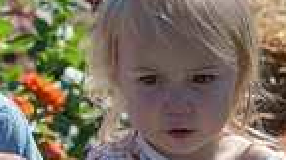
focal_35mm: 357
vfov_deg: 3.4
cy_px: 179
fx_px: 2703
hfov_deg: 6.0
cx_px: -14
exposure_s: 1/1250
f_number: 6.3
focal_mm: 85
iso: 400
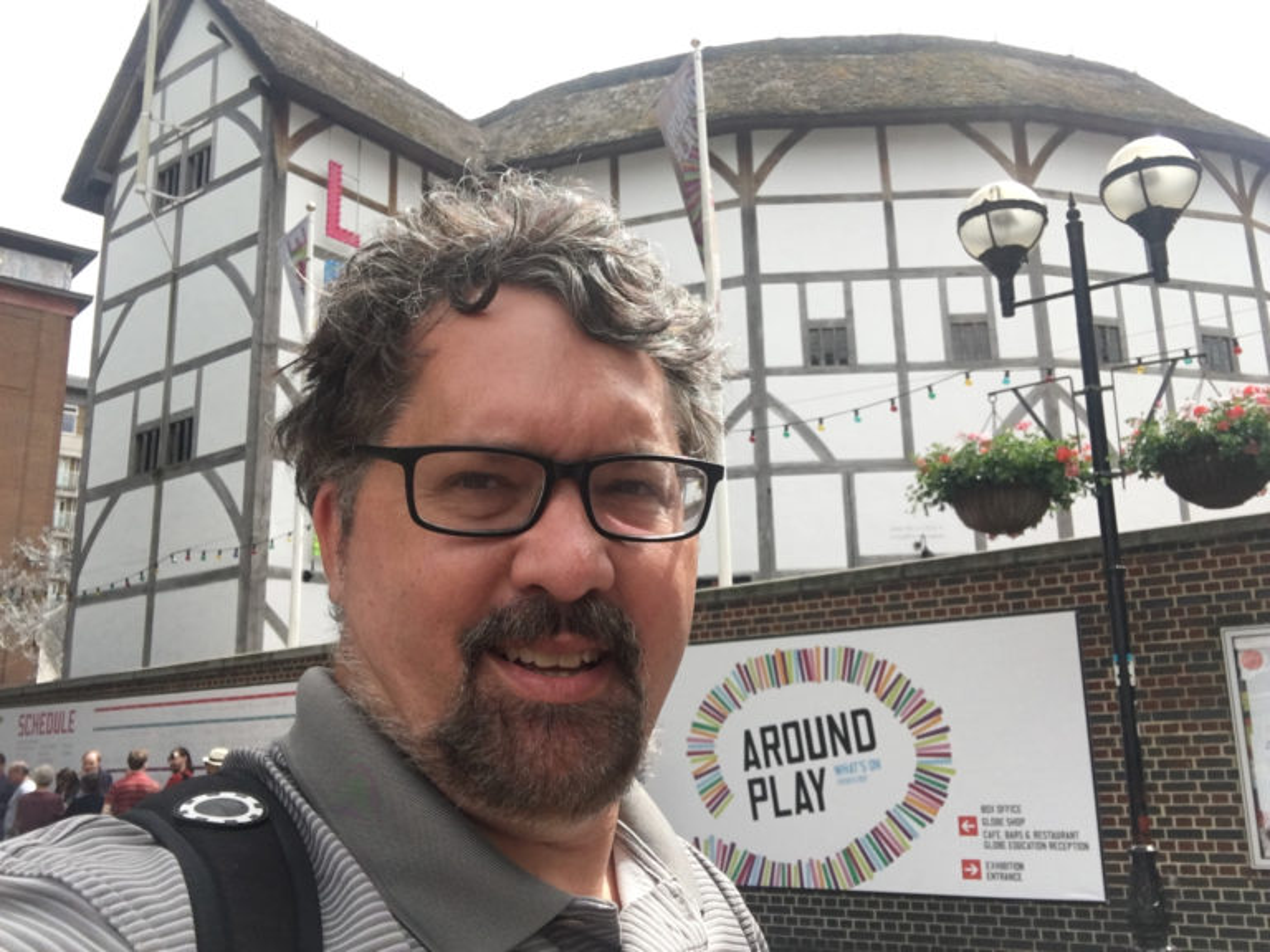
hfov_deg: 58.4
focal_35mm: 31
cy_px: 476
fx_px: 1137
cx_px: 635
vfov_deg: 45.4
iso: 32
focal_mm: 2.65
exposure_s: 1/1021
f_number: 2.2
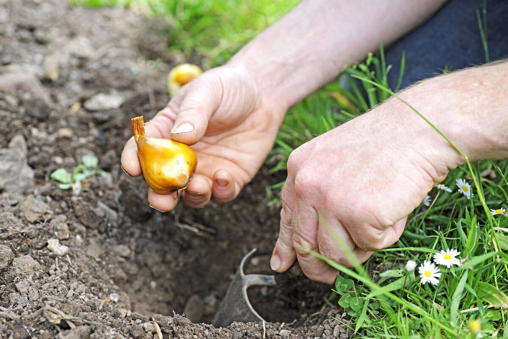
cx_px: 254
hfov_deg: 33.4
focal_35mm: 60
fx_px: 847
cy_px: 170
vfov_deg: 22.6
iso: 100
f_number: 5
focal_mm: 60
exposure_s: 1/125
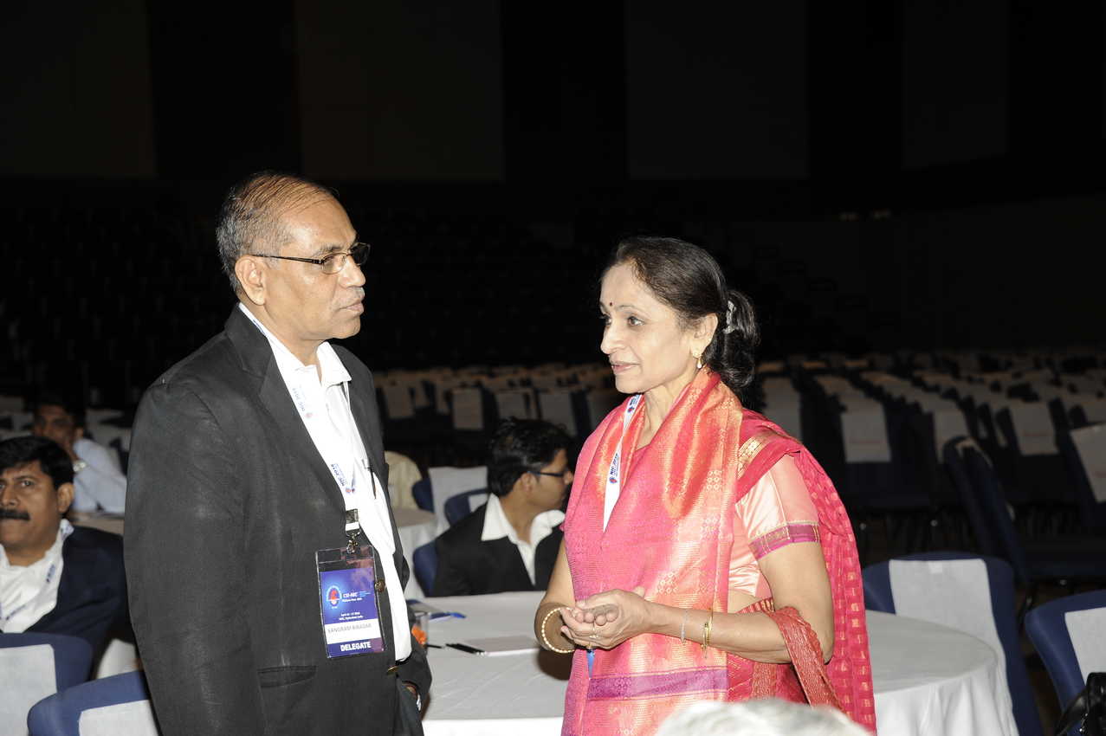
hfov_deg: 26.0
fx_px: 2395
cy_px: 368
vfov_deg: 17.5
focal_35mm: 78
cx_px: 553
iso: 400
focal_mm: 78
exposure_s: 1/60
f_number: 7.1
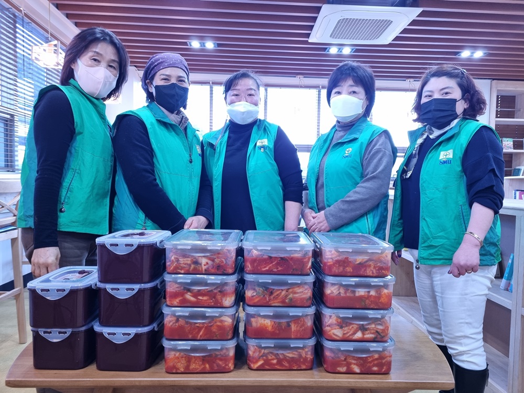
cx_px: 262
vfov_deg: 53.1
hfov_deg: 67.3
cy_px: 196
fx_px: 394
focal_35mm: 26
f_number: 1.8
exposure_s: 1/120
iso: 320
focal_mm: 5.4
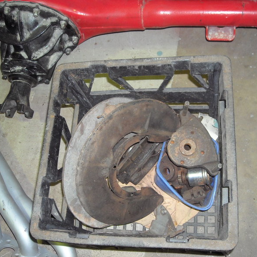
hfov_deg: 40.0
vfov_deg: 40.0
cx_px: 121
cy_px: 129
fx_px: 353
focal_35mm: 42
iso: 200
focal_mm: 5.7
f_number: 2.8
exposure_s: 1/60
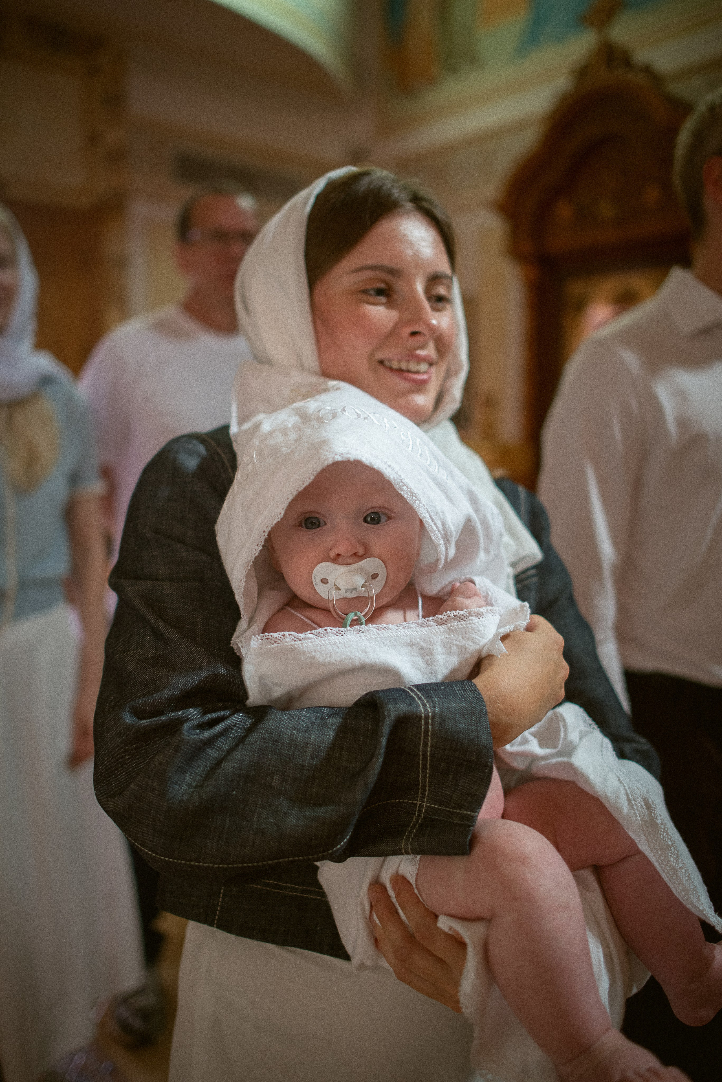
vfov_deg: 65.5
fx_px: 842
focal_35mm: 28
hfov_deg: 46.4
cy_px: 541
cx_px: 361
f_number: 1.8
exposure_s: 1/125
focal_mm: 28
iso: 640
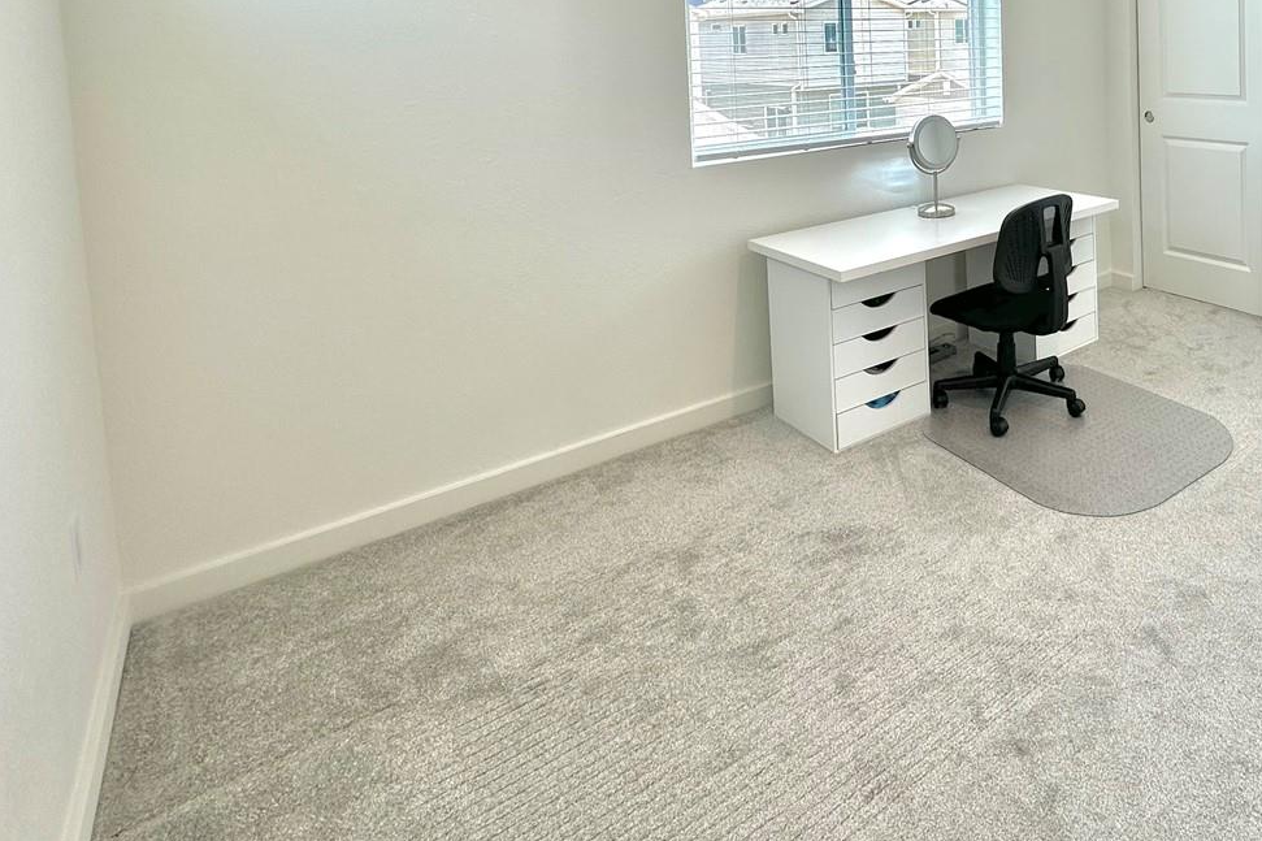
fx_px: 841
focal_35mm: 24
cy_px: 86
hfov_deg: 68.0
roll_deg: +1.5
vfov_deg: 47.7
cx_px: 976
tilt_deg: -3.4
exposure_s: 1/152
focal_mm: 2.22
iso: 40
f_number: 2.2
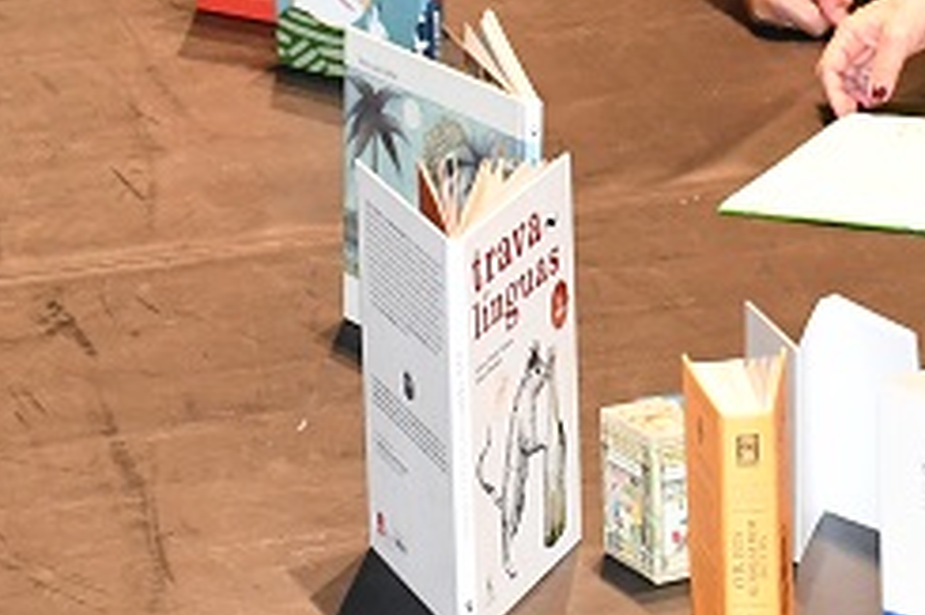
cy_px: -181
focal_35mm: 208
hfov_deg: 9.9
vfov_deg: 6.5
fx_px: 5341
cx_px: 619
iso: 2200
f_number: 4.5
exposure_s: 1/60
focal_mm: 34
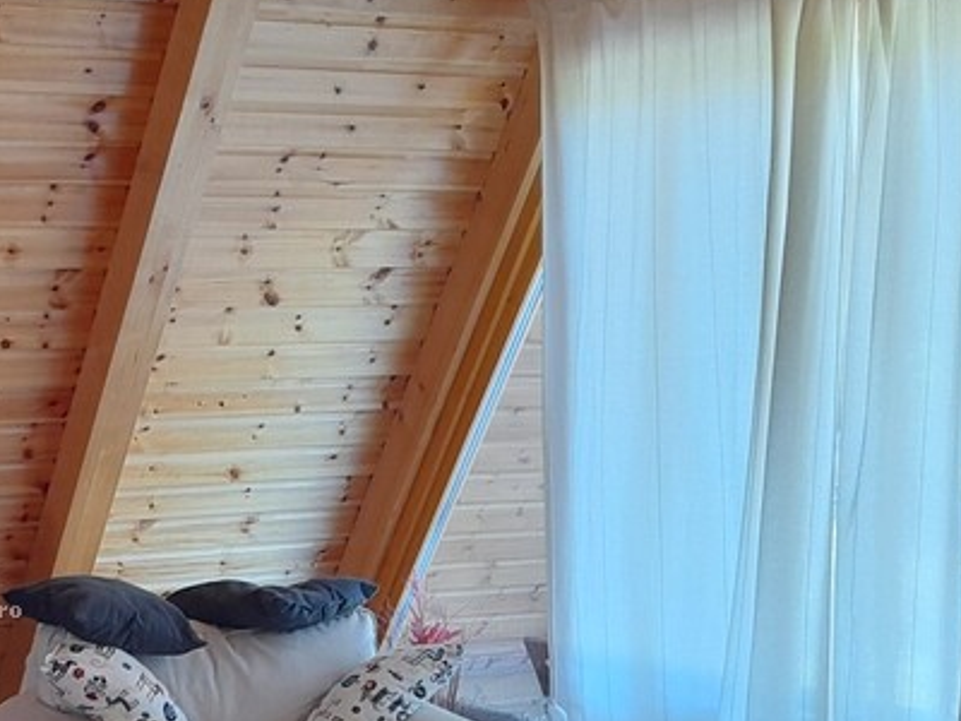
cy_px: 541
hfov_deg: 27.7
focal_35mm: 64
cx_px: -86
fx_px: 1777
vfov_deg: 22.7
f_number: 2
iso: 160
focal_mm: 4.6
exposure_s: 1/50
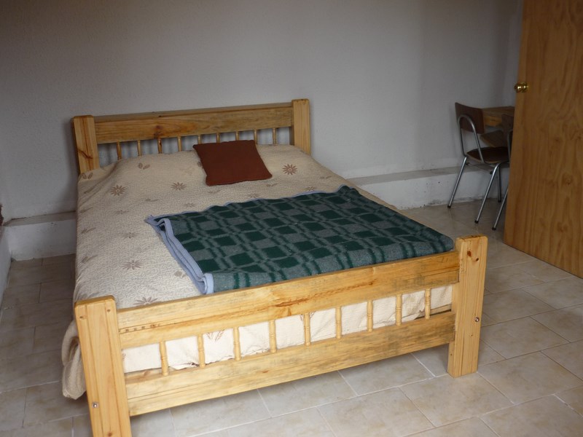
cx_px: 292
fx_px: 556
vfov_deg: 42.9
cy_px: 218
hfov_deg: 55.4
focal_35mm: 33
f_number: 2.8
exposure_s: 1/80
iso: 100
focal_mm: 5.5
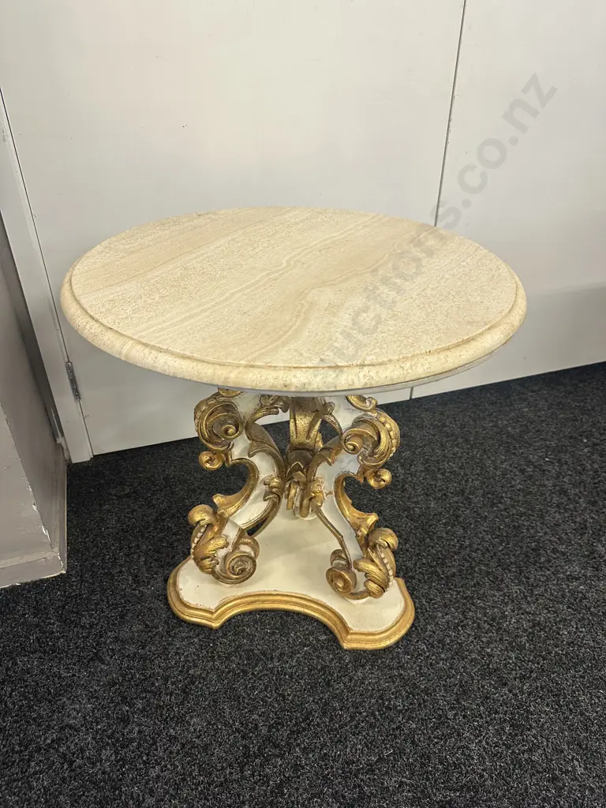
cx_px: 303
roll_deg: +0.1
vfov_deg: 71.6
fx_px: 560
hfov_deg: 56.8
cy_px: 404
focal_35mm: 24
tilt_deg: -34.2
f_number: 1.78
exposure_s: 1/100
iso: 200
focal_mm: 6.86
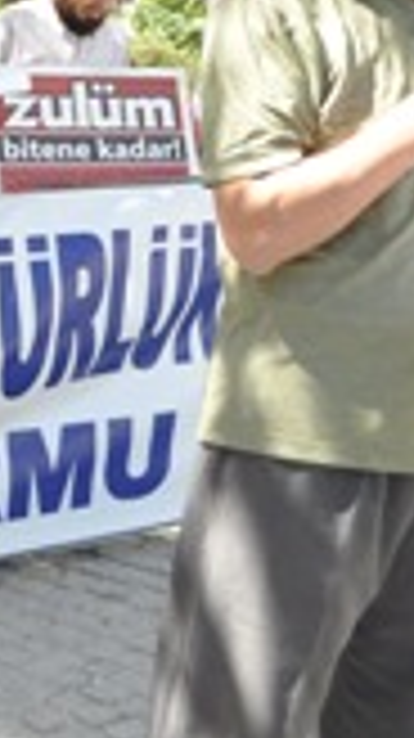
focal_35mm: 77
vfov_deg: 26.6
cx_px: -220
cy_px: 72
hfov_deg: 14.5
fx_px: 1506
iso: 200
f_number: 8
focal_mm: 18
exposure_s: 1/250
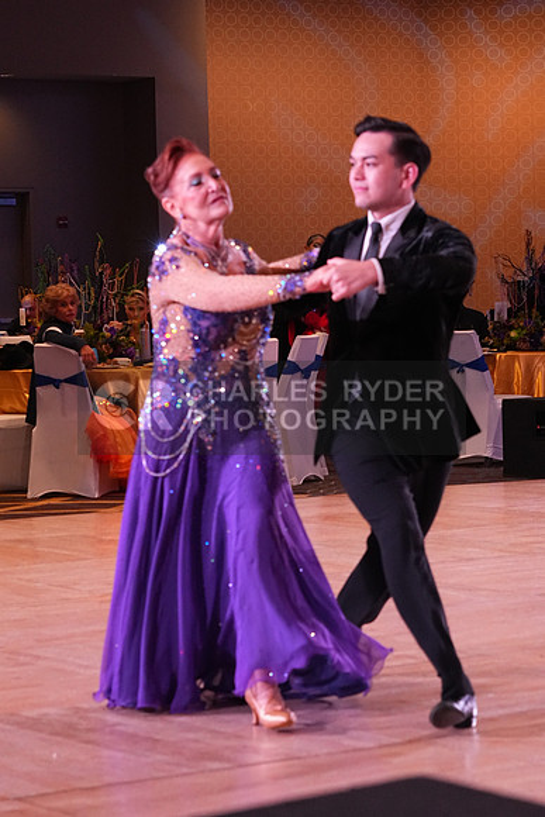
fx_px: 2587
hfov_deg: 12.0
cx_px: 272
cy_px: 408
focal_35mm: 114
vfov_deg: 17.9
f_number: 6.3
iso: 3200
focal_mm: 76
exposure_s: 1/250
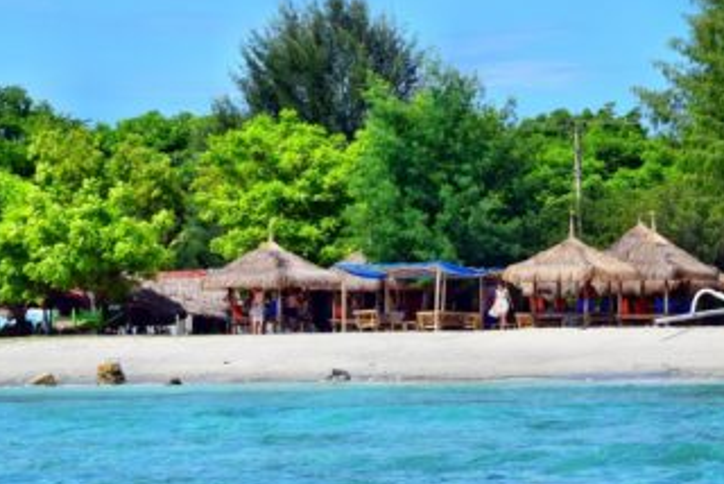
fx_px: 3321
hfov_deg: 12.4
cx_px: 532
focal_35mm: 165
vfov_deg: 8.3
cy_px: 202
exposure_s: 1/500
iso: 360
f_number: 11
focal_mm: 55
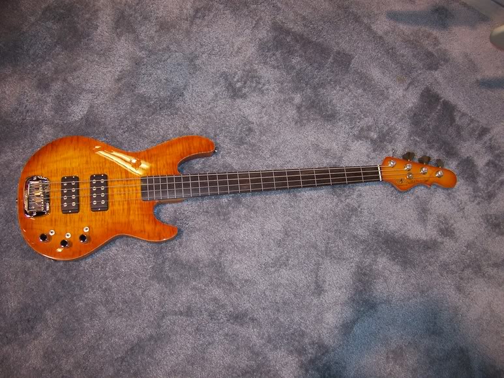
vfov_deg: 41.8
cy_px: 189
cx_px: 252
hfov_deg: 54.0
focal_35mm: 34
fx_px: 495
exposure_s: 1/60
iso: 125
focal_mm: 5.6
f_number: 2.7
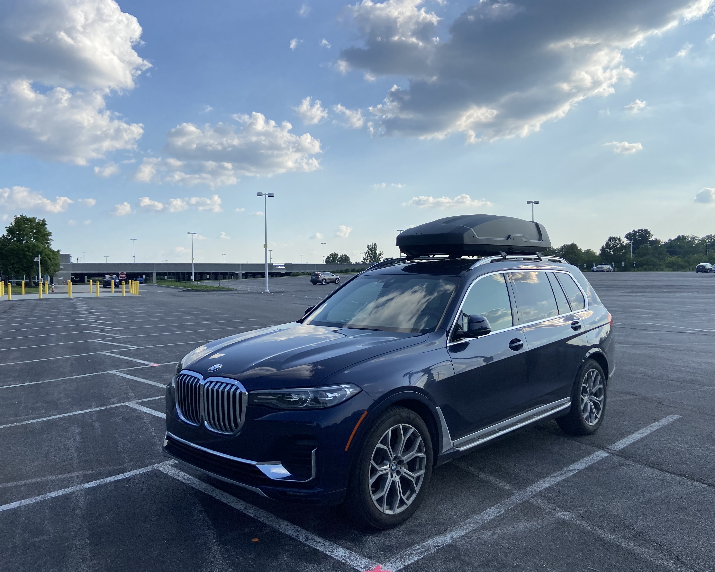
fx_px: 593
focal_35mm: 28
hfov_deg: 62.2
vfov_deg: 51.5
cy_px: 292
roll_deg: +2.3
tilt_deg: -1.1
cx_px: 354
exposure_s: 1/3125
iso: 32
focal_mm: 4.25
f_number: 1.8
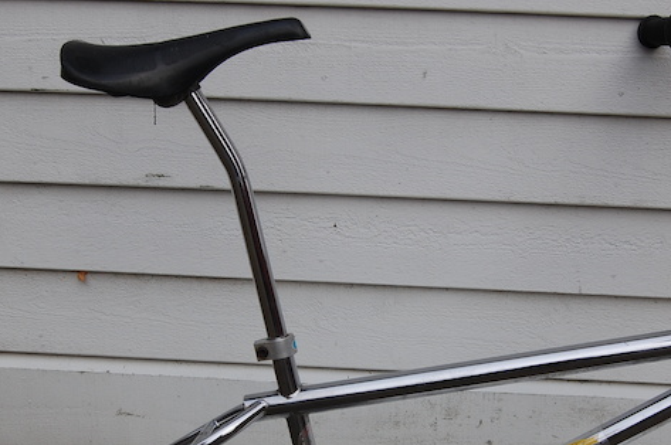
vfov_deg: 20.4
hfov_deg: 30.5
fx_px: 1228
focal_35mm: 66
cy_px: 332
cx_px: 399
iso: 200
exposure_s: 1/200
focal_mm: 26
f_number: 7.1
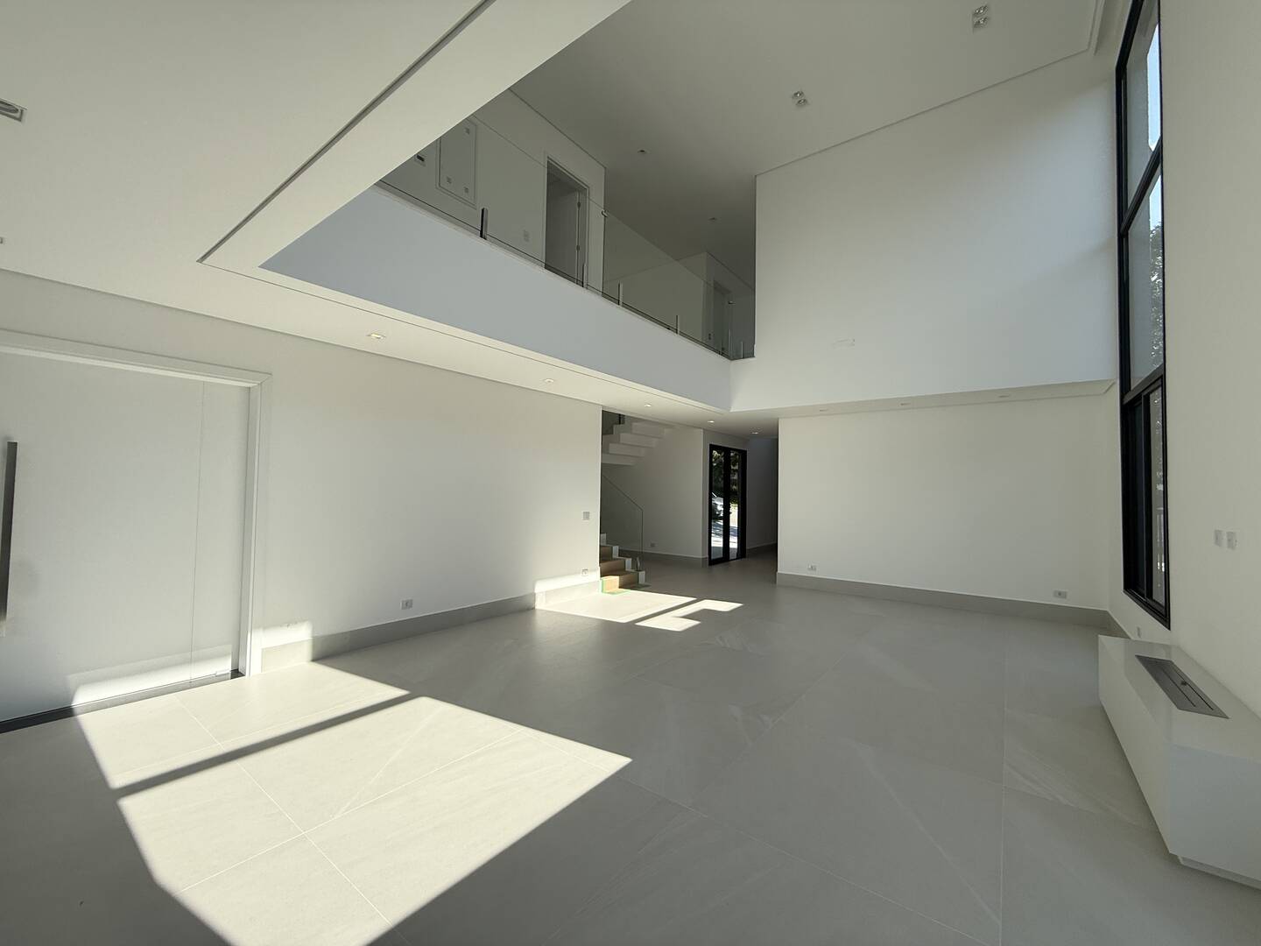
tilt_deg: +2.7
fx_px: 510
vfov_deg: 85.7
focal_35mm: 14
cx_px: 630
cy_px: 473
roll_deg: -1.8
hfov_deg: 102.1
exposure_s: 1/1259
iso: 64
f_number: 2.2
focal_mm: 2.22
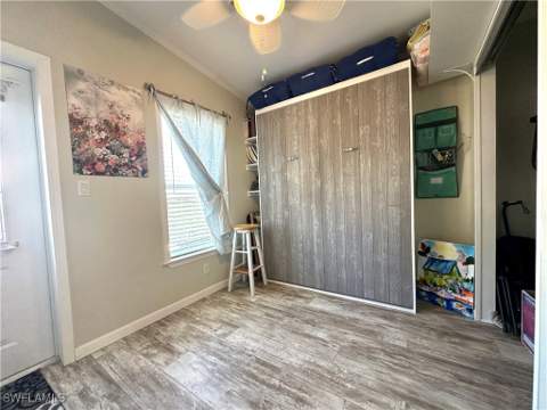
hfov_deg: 102.1
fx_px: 221
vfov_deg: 85.7
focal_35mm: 14
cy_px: 205
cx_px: 274
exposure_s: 1/120
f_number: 2.2
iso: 250
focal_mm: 2.22
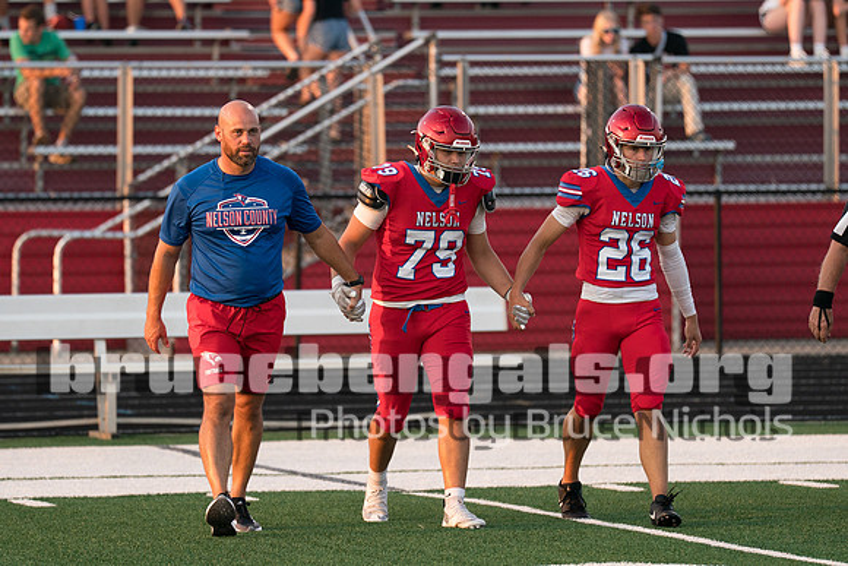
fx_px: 7271
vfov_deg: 4.5
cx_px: 409
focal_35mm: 309
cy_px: 224
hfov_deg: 6.7
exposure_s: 1/2000
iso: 800
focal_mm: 200
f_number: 2.8
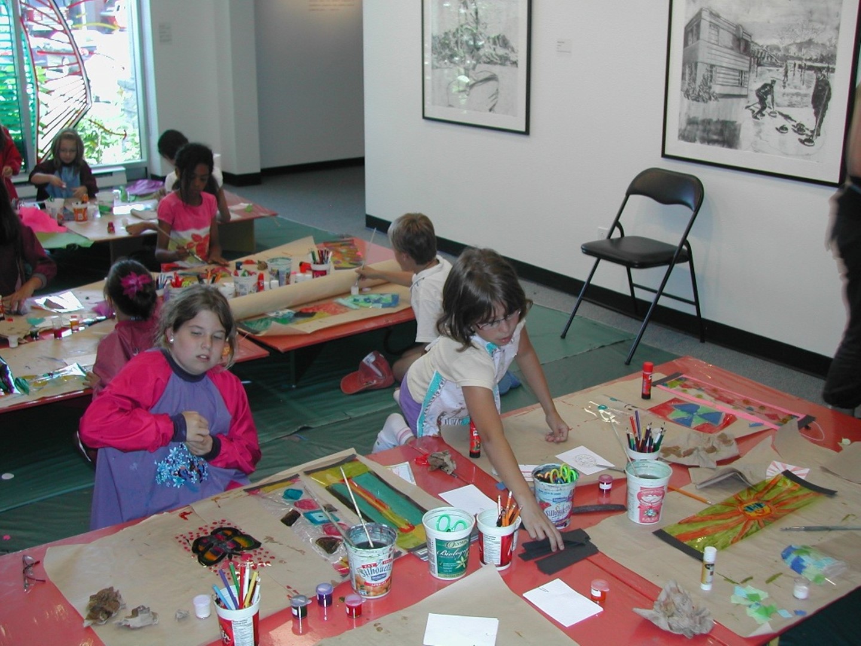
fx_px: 945
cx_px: 430
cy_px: 323
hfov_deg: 49.0
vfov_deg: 37.7
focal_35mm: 38
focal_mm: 8
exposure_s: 1/30
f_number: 2.8
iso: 100
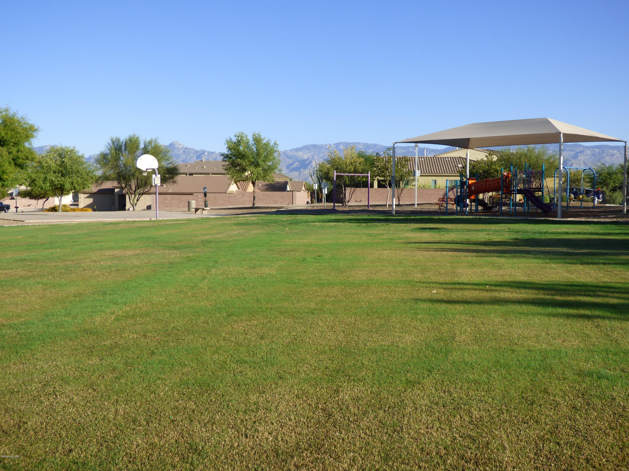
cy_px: 236
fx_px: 709
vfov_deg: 36.8
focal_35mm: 39
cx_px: 314
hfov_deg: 47.9
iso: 100
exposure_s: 1/800
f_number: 3.5
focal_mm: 6.8
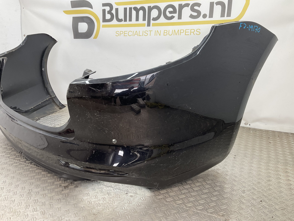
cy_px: 110
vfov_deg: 48.2
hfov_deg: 61.7
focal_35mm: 29
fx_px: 246
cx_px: 147
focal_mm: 3
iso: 25
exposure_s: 1/100
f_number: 1.8
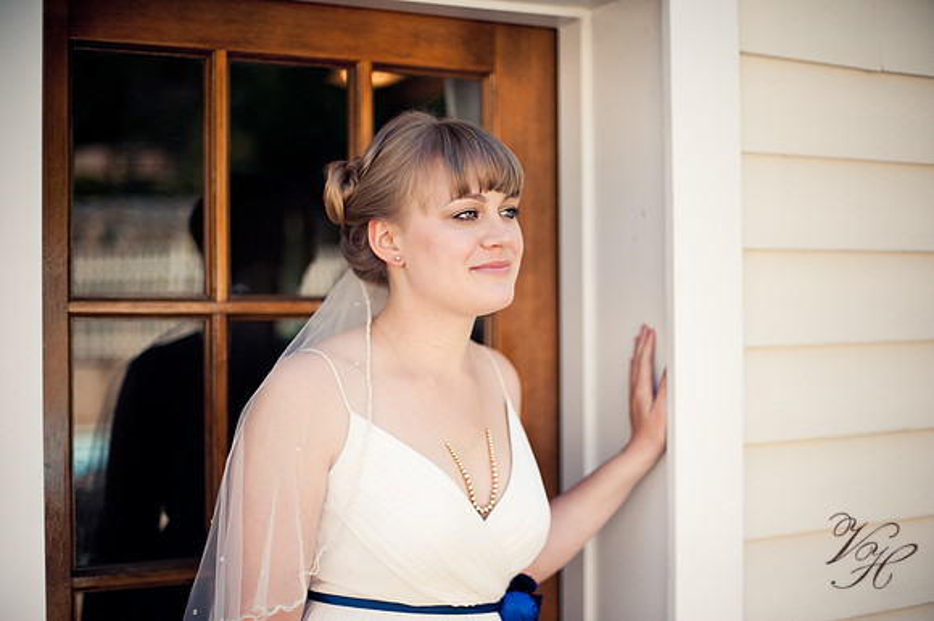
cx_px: 467
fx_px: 1296
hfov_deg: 39.6
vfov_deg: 27.0
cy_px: 310
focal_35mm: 50
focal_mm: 50
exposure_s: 1/5000
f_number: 1.4
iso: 200
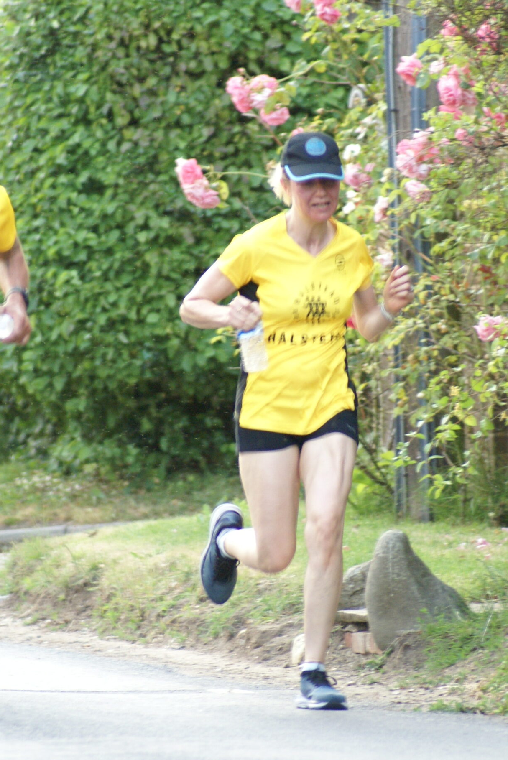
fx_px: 11156
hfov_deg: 2.6
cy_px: 377
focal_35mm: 528
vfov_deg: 3.9
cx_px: 269
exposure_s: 1/80
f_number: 5.6
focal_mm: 250
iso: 800
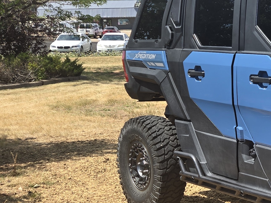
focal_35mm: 71
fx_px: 556
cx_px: 352
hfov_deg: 24.0
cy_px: 129
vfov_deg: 20.7
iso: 25
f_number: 1.8
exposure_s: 1/1276
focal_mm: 5.4
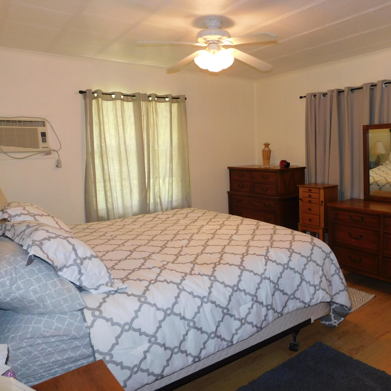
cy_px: 196
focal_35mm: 28
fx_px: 358
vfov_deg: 57.3
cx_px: 249
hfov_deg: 56.5
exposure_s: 1/30
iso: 200
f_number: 3
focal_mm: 4
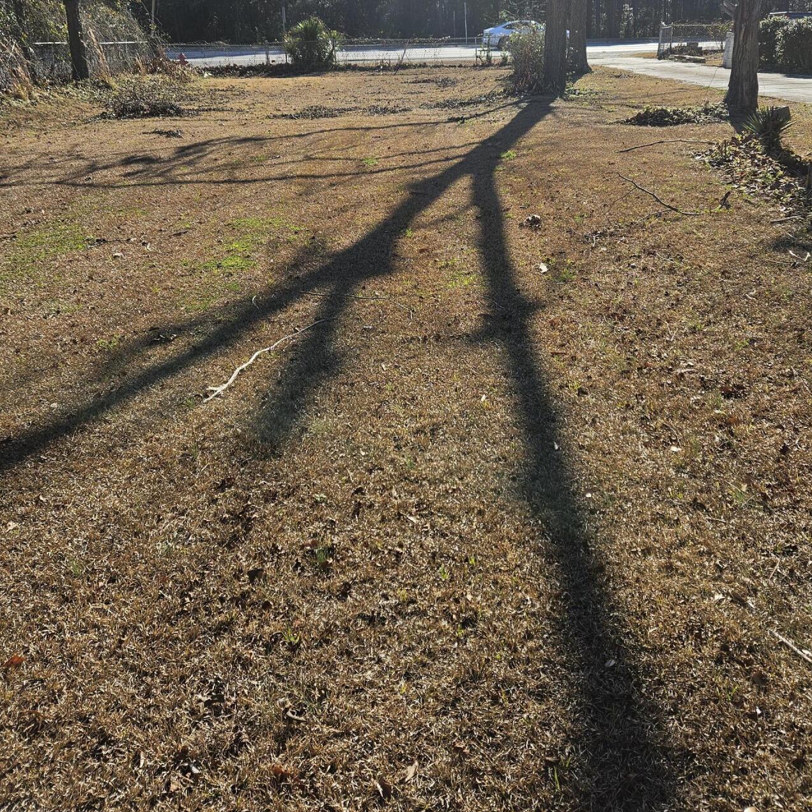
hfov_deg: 51.0
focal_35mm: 32
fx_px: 849
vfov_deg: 50.3
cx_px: 448
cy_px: 281
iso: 25
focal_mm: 5.4
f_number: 1.8
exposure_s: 1/1402
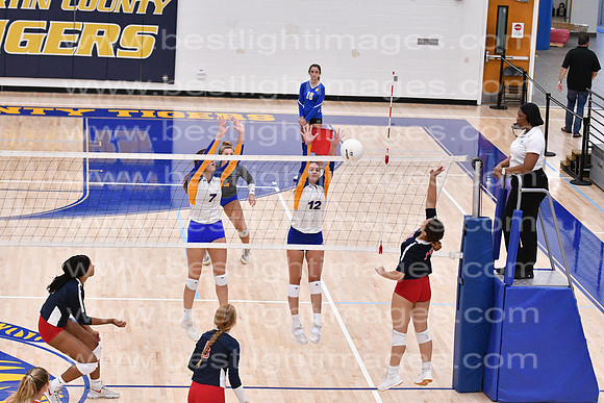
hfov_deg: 19.5
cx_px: 302
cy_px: 202
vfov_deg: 13.0
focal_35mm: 105
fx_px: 1762
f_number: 3.2
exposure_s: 1/1000
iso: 6400
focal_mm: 70
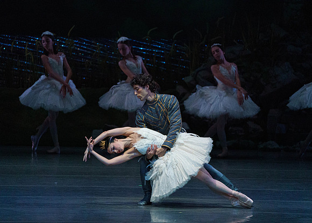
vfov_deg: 3.5
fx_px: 3654
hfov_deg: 4.9
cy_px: 115
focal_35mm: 412
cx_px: 143
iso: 8000
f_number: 5.6
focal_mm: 382
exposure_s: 1/250
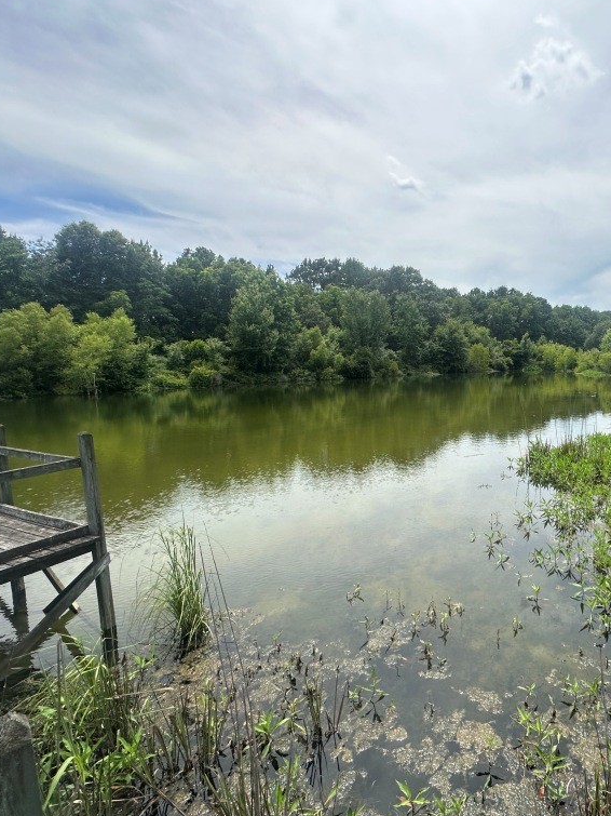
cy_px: 405
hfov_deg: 64.6
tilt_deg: -7.1
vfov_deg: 84.7
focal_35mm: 19
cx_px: 457
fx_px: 447
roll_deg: +1.0
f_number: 2.2
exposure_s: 1/1855
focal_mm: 2.22
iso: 50
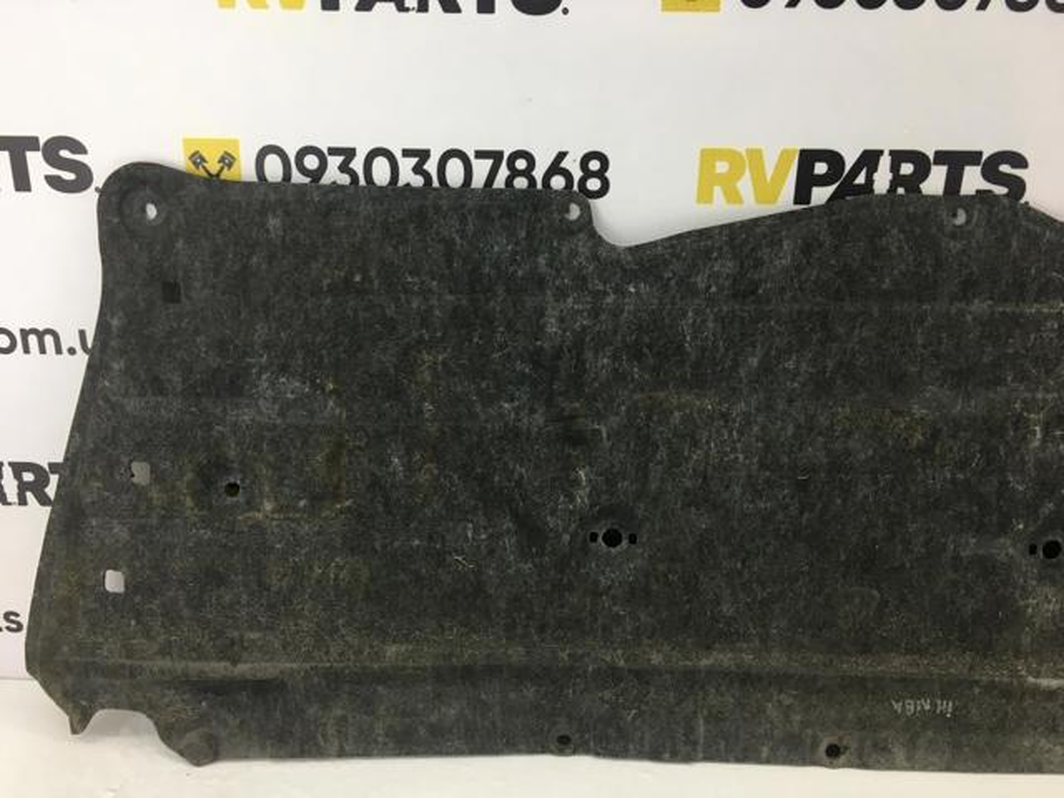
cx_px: 532
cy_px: 399
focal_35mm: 29
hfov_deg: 61.7
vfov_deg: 48.2
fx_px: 891
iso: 25
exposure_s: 1/33
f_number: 2.2
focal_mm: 4.15
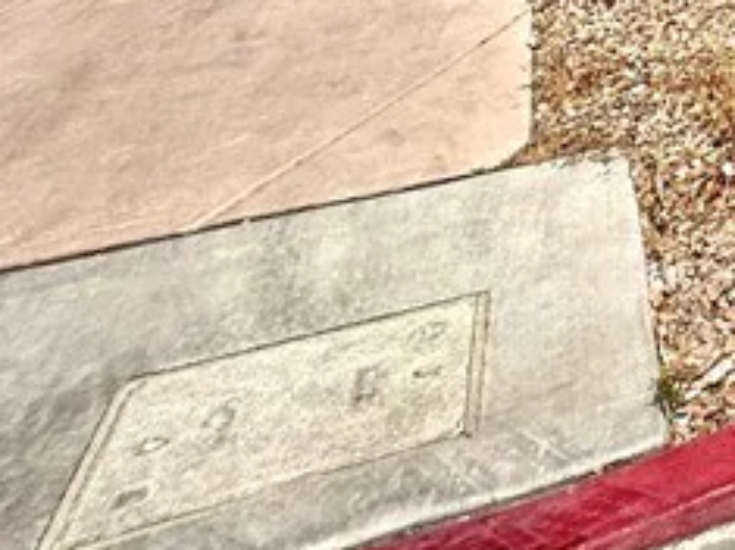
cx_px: 1210
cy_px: -553
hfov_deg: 22.9
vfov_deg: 17.3
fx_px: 1295
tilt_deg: +4.3
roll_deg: +1.2
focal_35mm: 61
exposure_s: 1/3300
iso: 50
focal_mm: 2.22
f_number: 2.2
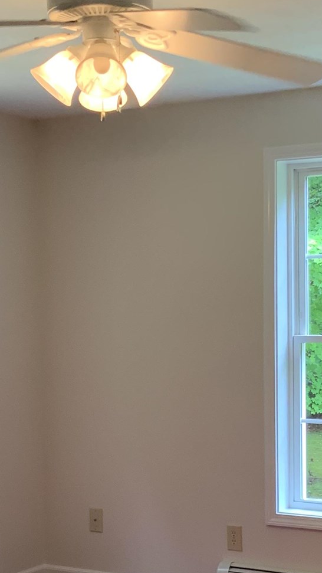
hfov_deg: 16.1
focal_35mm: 75
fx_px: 1139
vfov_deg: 28.0
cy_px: 388
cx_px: 198
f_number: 1.8
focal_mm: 3
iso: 80
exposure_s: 1/60
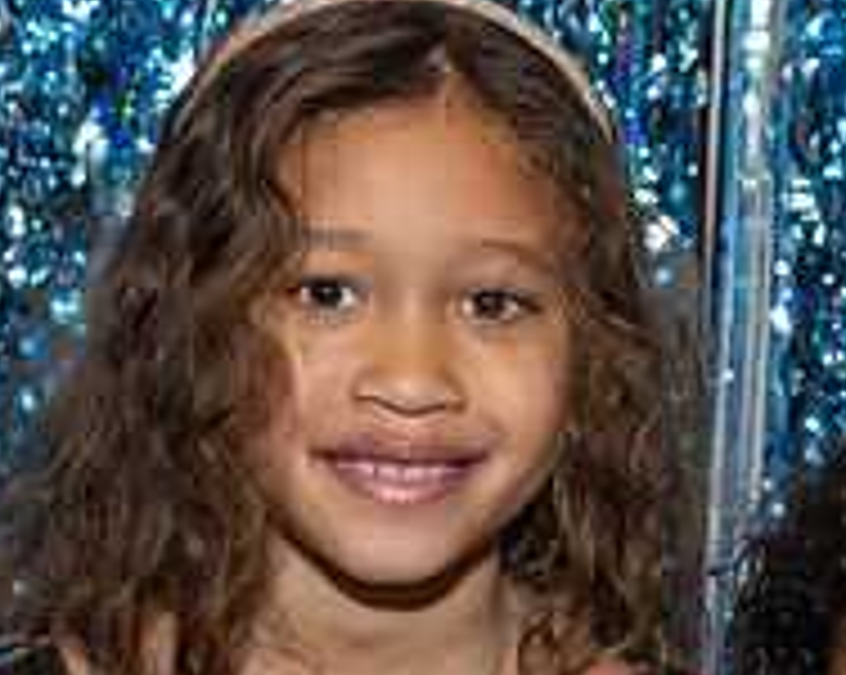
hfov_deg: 9.4
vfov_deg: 7.5
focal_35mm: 205
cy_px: 658
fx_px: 5128
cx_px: 697
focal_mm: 34
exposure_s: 1/250
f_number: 4.5
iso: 800
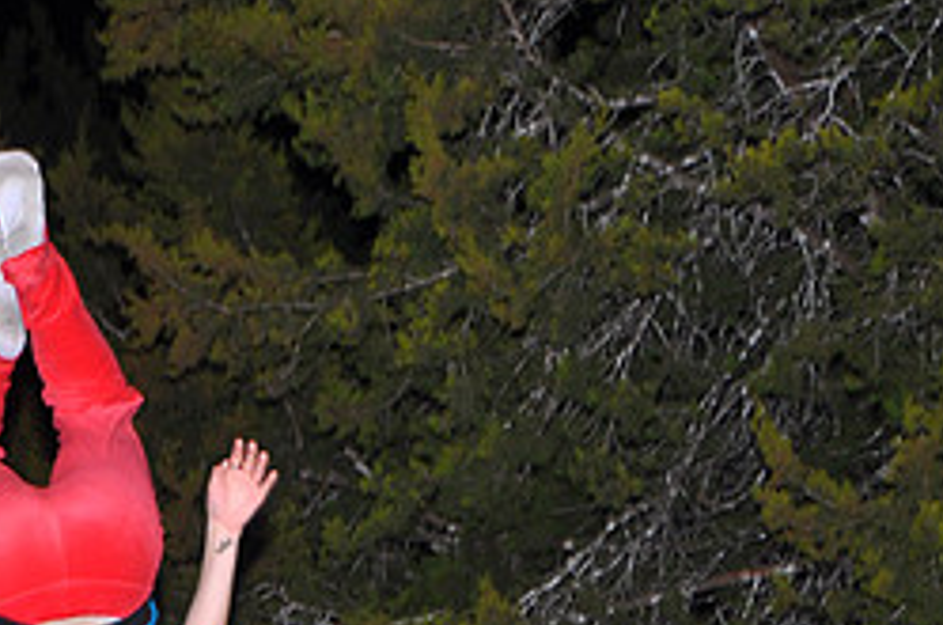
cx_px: 8
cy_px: 684
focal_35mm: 161
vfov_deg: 8.4
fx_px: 4209
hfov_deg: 12.6
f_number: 5.6
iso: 200
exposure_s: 1/60
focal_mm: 46
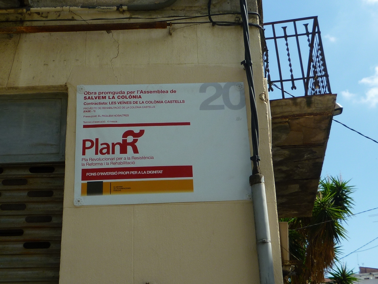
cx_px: 189
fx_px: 513
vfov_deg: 30.9
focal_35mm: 47
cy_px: 142
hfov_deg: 40.4
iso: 80
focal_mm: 5.3
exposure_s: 1/500
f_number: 4
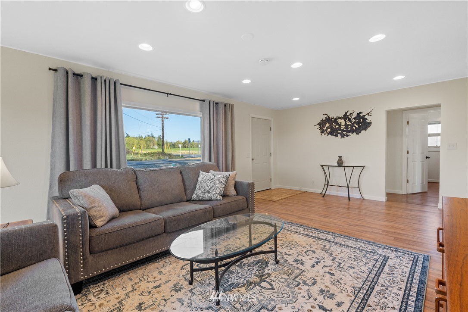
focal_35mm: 16
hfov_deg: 96.7
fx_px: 208
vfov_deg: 73.7
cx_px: 234
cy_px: 156
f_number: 8
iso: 400
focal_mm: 16
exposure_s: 1/25
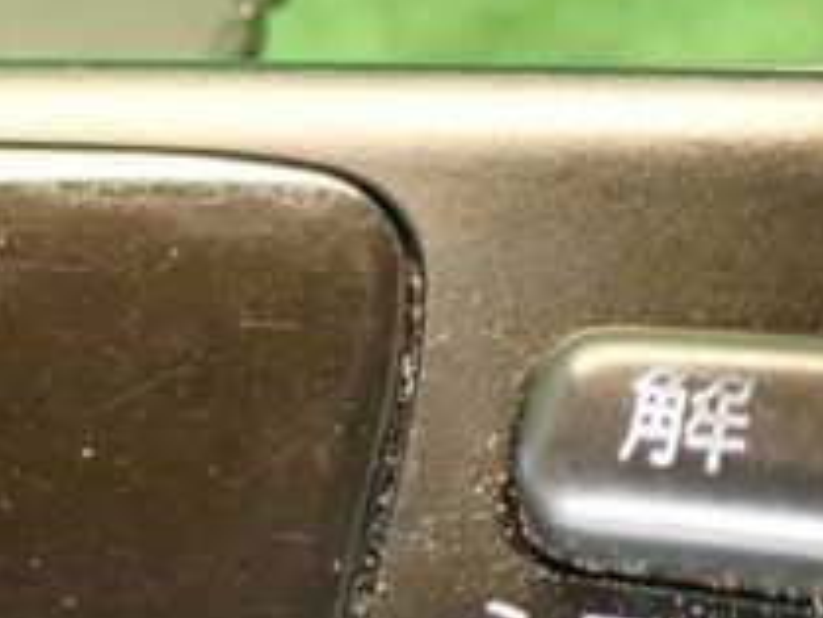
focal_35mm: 86
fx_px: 2046
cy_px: 590
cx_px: -343
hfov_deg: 20.2
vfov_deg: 16.9
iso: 400
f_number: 2.3
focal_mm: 5.4
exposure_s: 1/30
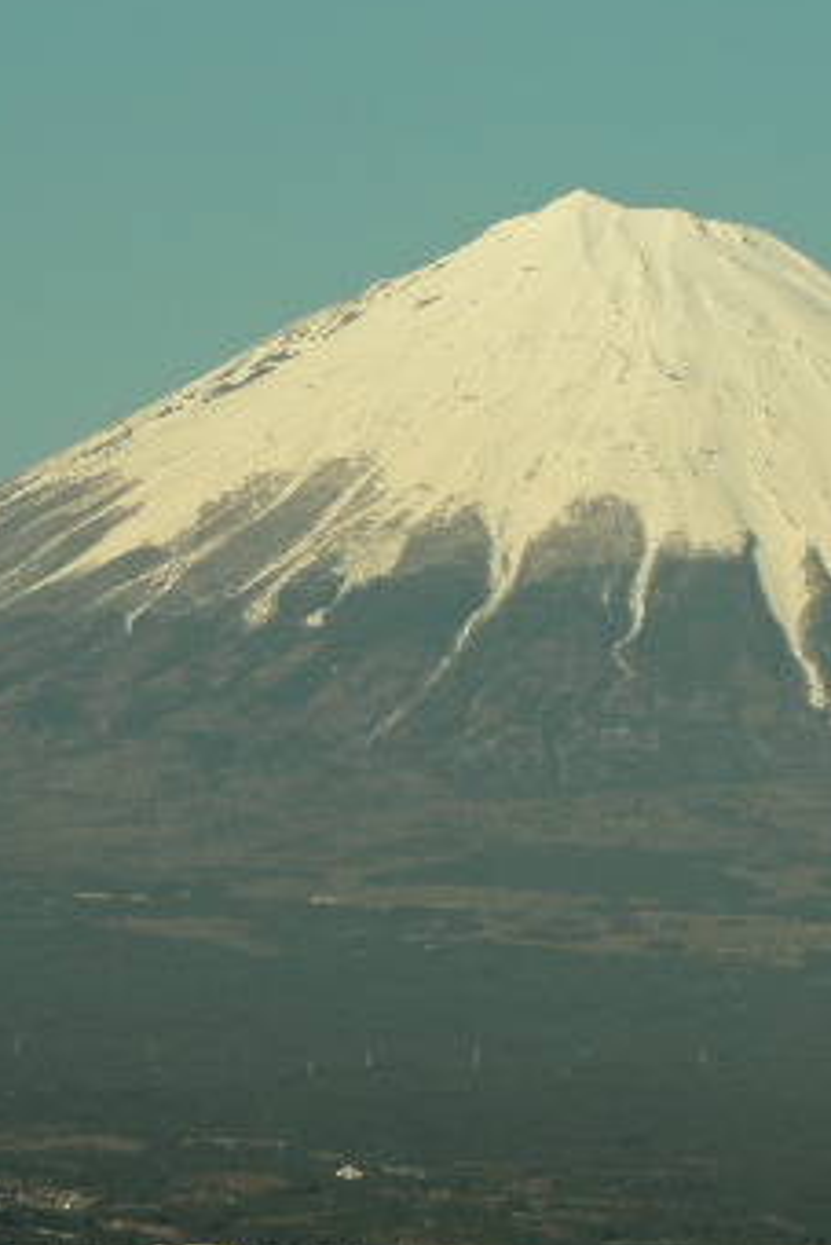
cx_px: 542
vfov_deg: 7.8
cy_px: 388
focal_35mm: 264
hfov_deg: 5.2
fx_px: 9131
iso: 100
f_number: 4.3
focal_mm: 24
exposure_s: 1/800
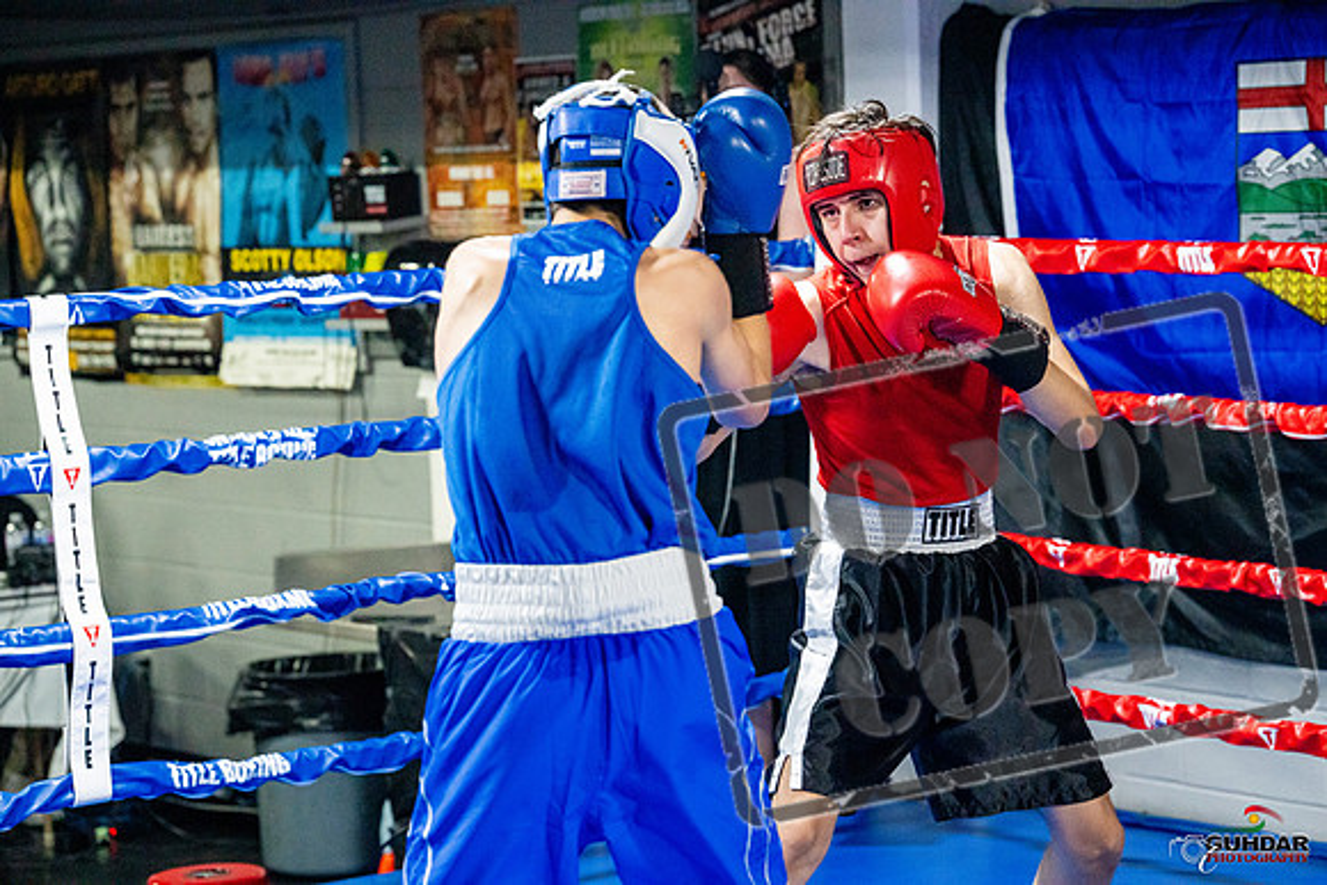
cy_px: 442
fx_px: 3613
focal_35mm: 98
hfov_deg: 20.8
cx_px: 664
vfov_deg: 14.0
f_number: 4
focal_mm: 98
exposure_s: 1/800
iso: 6400
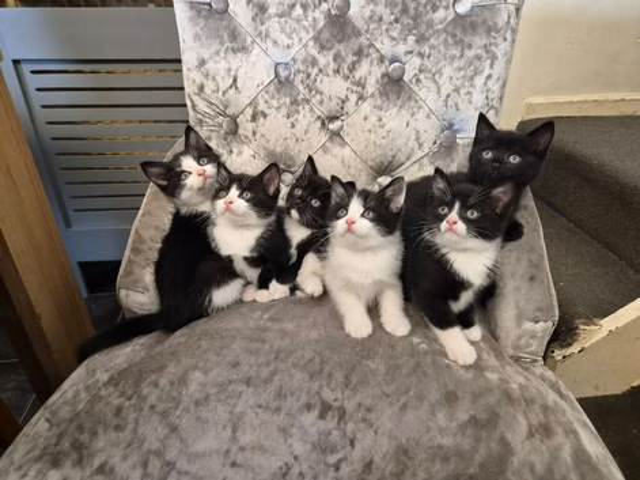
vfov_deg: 58.9
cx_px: 320
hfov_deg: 73.9
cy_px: 240
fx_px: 425
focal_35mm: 23
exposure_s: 1/100
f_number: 1.8
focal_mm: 5.4
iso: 800
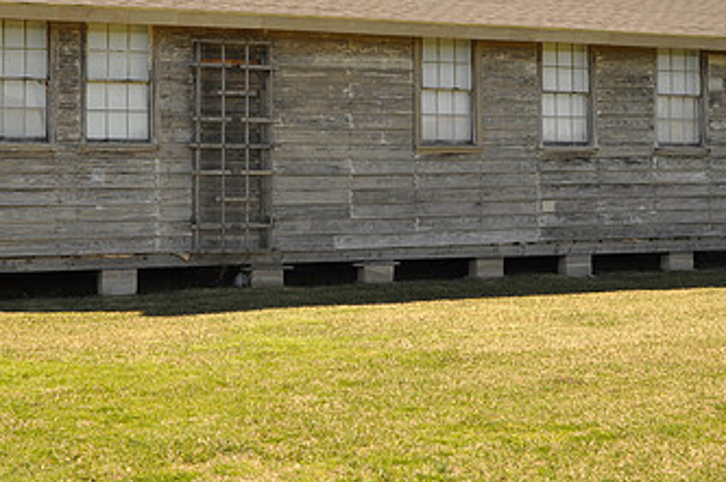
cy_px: 117
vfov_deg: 19.8
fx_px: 1369
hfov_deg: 29.6
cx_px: 292
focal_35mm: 68
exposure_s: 1/125
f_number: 5.6
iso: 200
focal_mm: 26
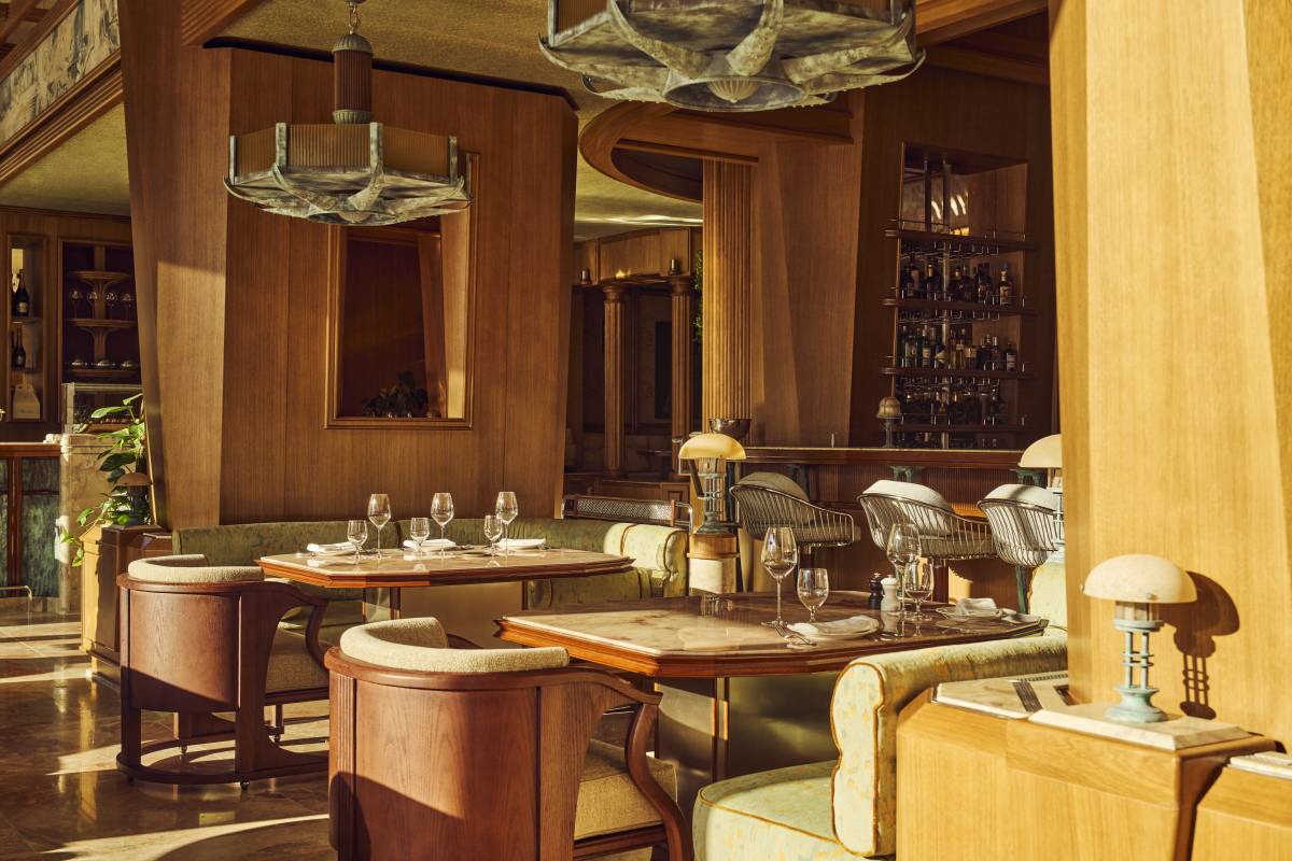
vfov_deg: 34.2
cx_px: 646
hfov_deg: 49.6
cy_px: 430
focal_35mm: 39
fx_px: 1400
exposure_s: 1/160
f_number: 7.1
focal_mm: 39
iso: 400
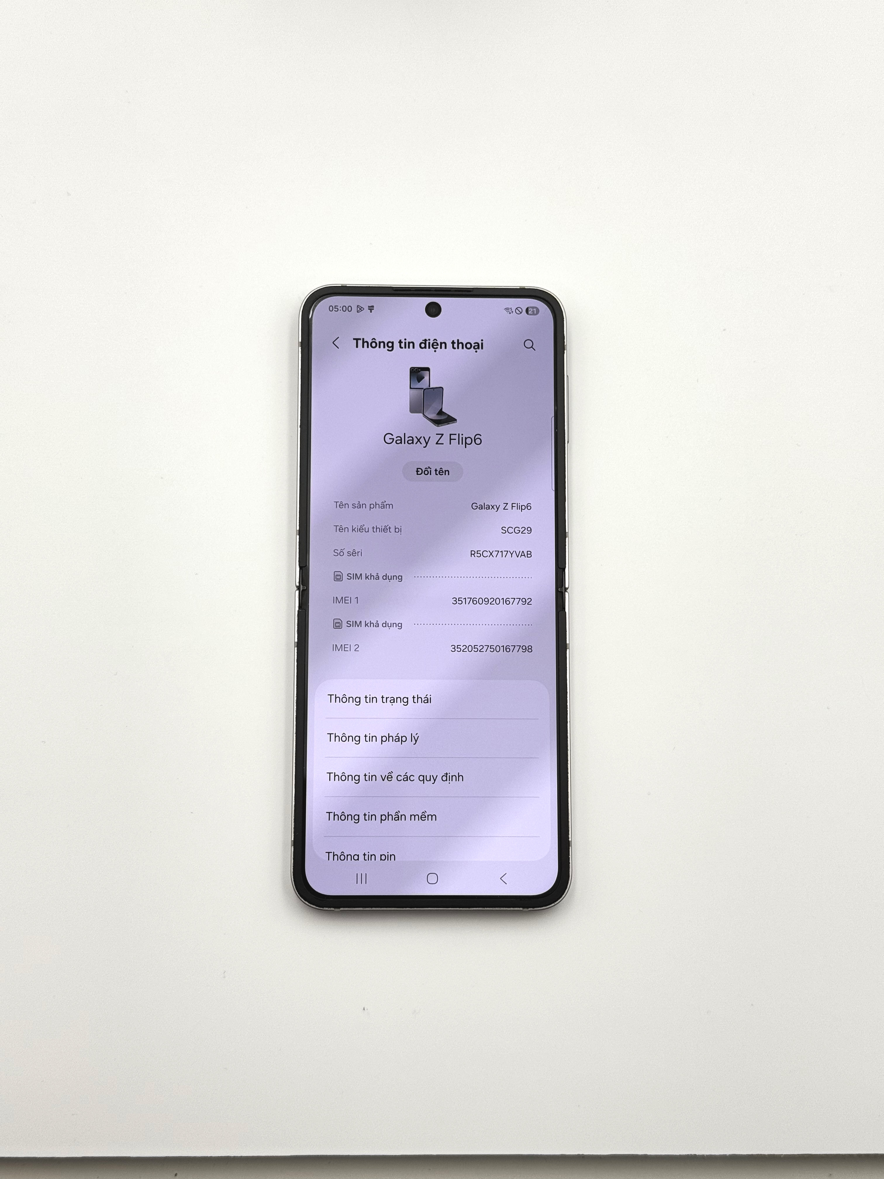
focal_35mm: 48
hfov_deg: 30.3
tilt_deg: -81.7
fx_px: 1634
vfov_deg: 39.7
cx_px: 442
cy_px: 590
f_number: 1.78
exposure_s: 1/428
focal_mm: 6.76
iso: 64
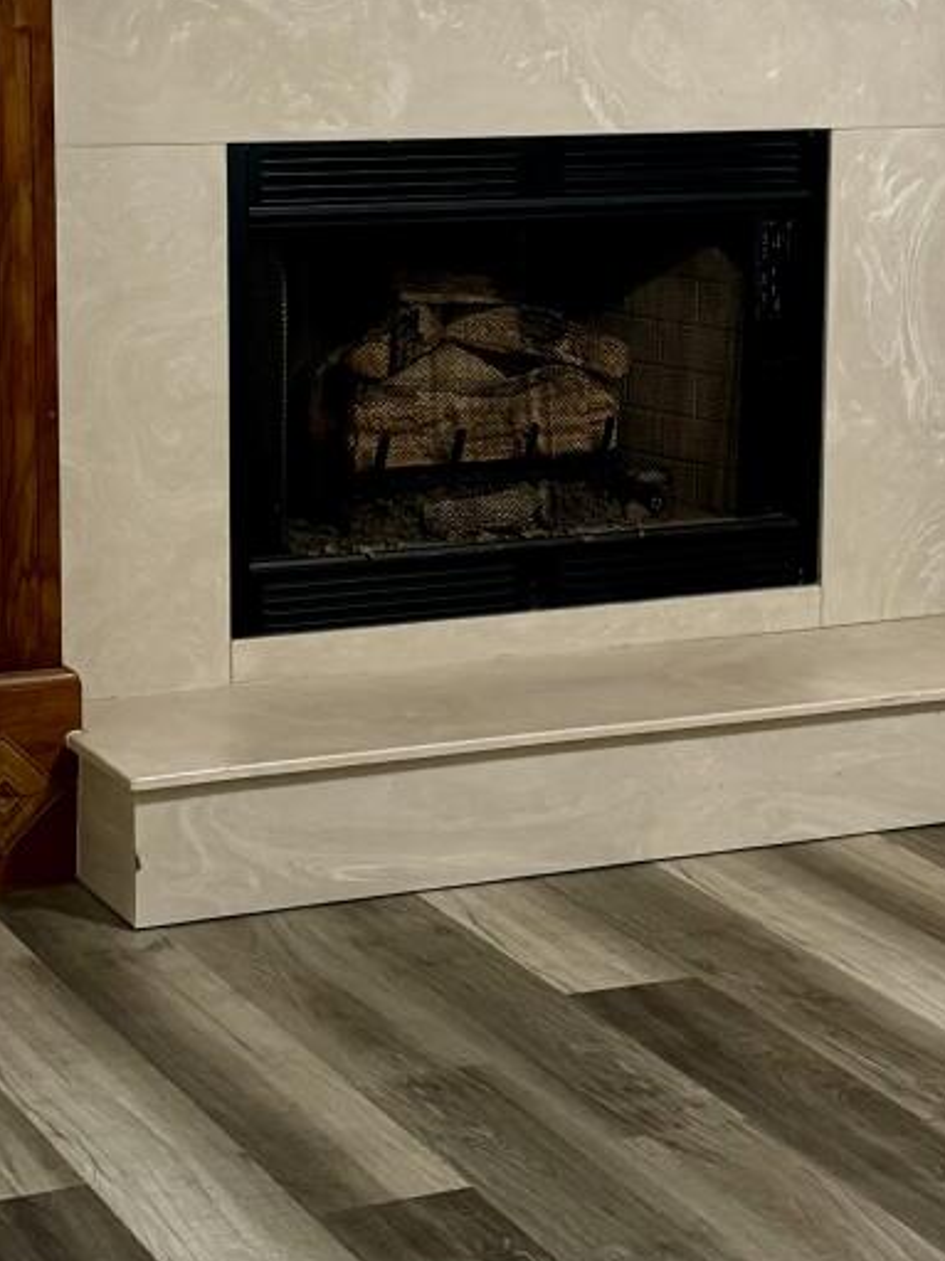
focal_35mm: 94
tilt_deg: -9.6
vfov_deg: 20.8
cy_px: 400
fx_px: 3423
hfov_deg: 15.7
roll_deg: -0.9
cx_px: 600
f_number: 1.78
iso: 400
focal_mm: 6.76
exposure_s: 1/60
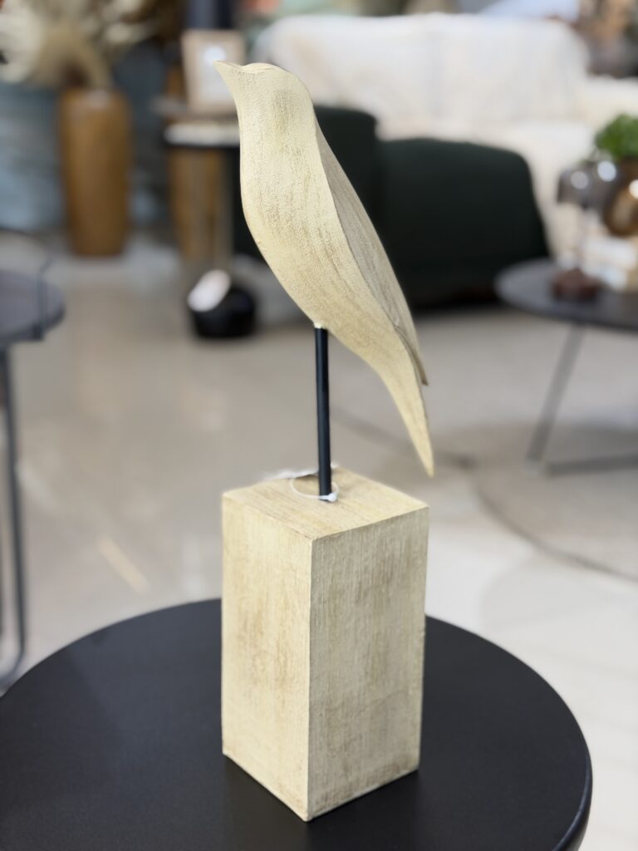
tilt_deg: -18.3
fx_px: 1180
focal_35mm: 48
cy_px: 426
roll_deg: -1.7
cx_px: 319
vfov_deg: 39.7
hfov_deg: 30.3
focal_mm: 6.76
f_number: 1.78
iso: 80
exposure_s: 1/60
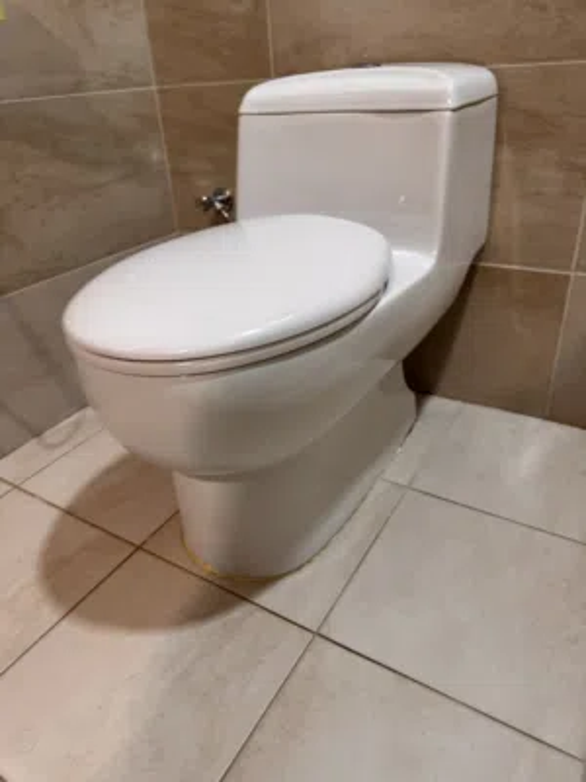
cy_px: 391
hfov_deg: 56.8
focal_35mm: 24
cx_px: 293
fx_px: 542
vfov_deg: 71.6
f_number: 1.78
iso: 125
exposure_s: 1/50
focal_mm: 6.76
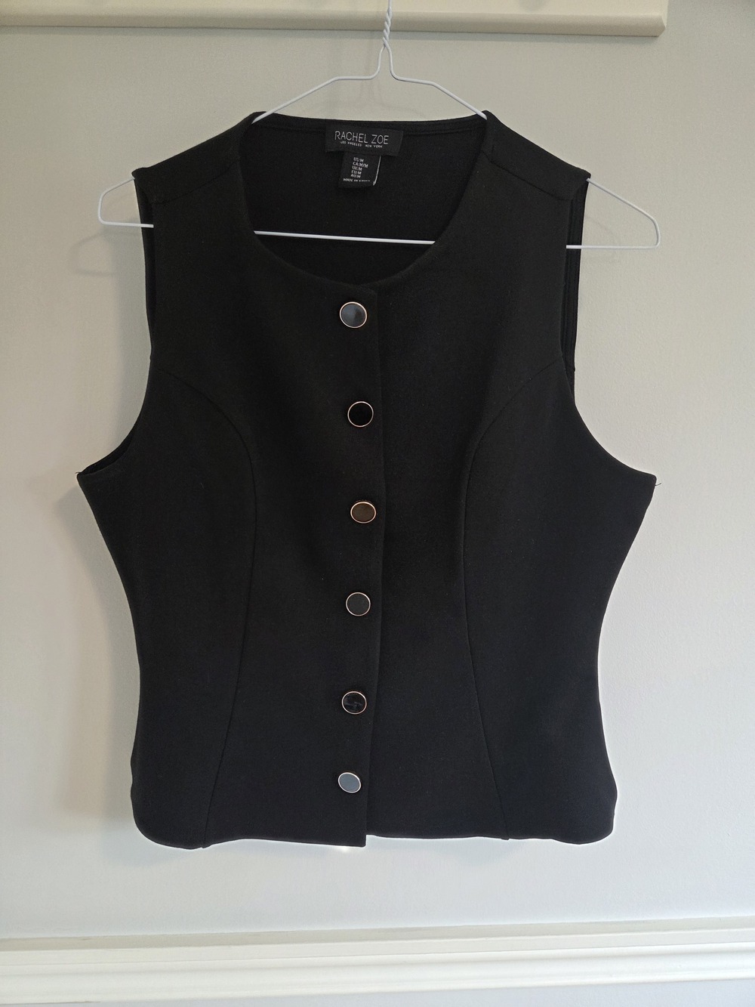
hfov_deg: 58.9
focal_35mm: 23
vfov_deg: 73.9
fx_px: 669
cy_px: 504
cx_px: 378
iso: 250
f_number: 1.8
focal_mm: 5.4
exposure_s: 1/120
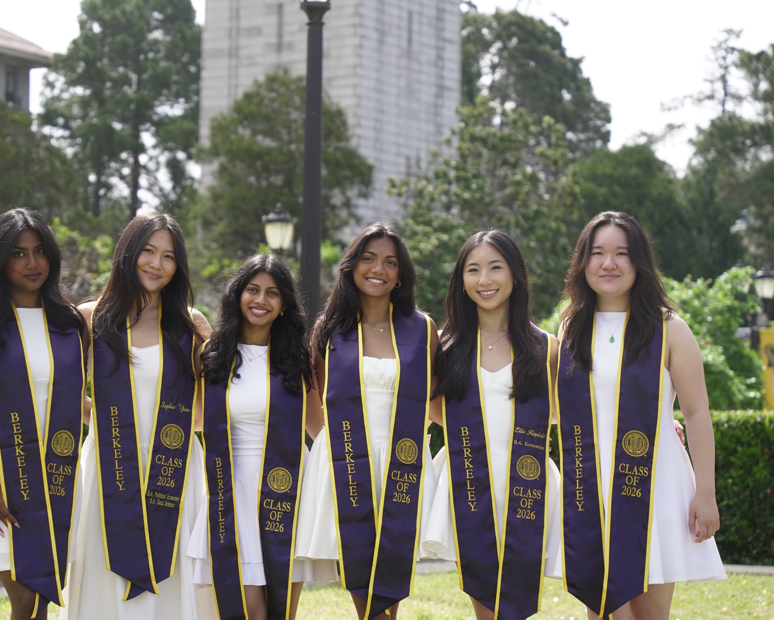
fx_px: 2268
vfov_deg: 15.6
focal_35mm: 99
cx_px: 332
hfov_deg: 19.4
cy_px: 312
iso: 250
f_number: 4.5
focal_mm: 87
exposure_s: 1/800
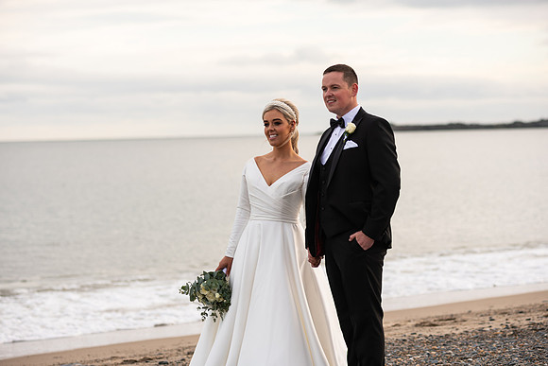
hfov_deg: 18.3
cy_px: 183
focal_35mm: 112
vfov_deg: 12.2
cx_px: 274
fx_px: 1705
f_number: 3.5
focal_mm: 112
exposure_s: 1/200
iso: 80
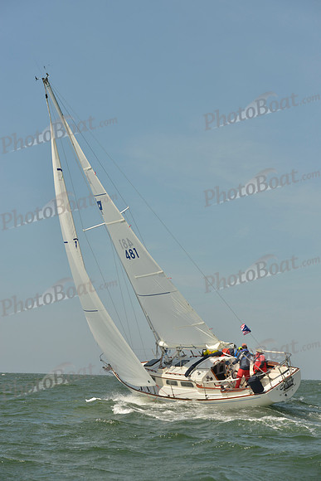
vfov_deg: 28.8
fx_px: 936
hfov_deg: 19.5
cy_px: 240
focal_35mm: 70
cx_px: 160
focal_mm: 70
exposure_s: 1/1250
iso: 200
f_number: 8
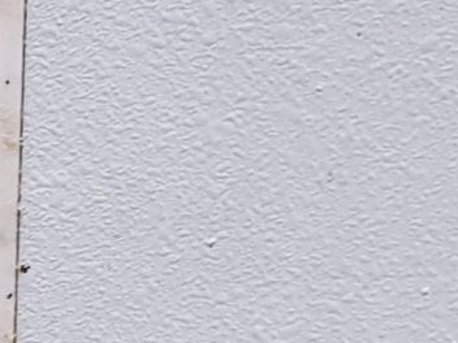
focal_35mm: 189
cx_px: -531
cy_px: 447
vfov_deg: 7.8
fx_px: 2501
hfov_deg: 9.6
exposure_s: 1/33
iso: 250
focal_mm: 4.3
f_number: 2.4
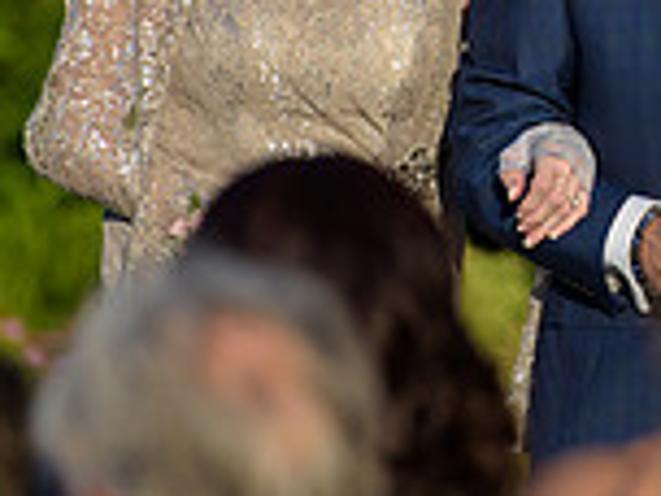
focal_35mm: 734
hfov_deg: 2.7
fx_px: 14016
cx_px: 752
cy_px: 7
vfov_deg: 2.0
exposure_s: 1/3200
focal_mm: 200
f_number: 3.2
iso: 200
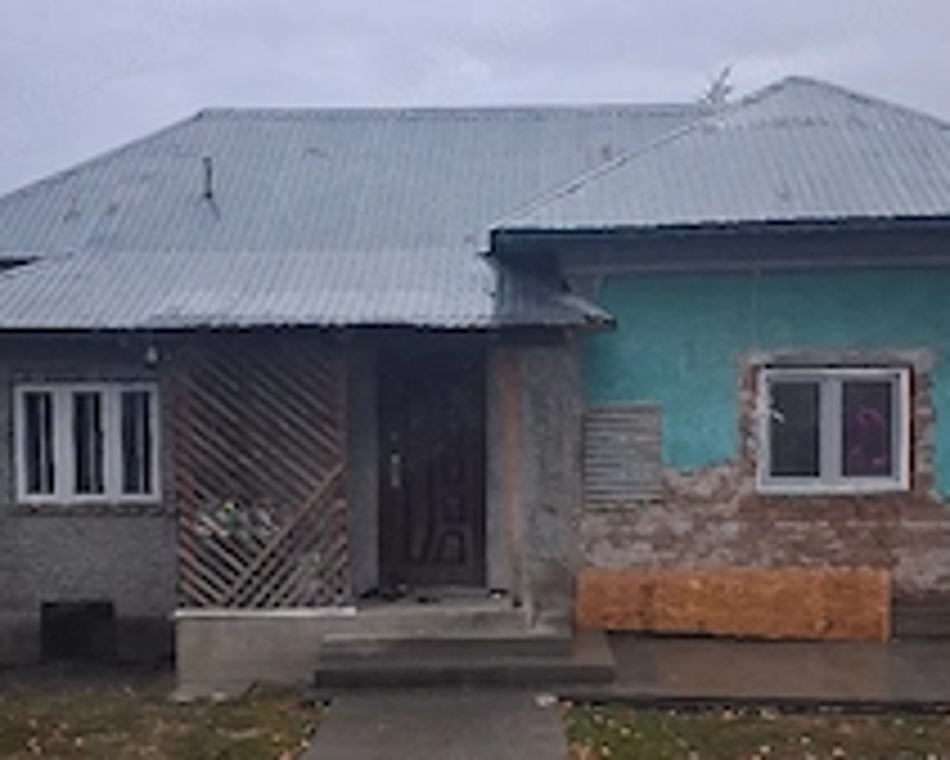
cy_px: 504
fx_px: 1406
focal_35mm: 50
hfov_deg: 37.3
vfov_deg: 30.1
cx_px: 500
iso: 640
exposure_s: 1/60.2
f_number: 1.8
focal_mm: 4
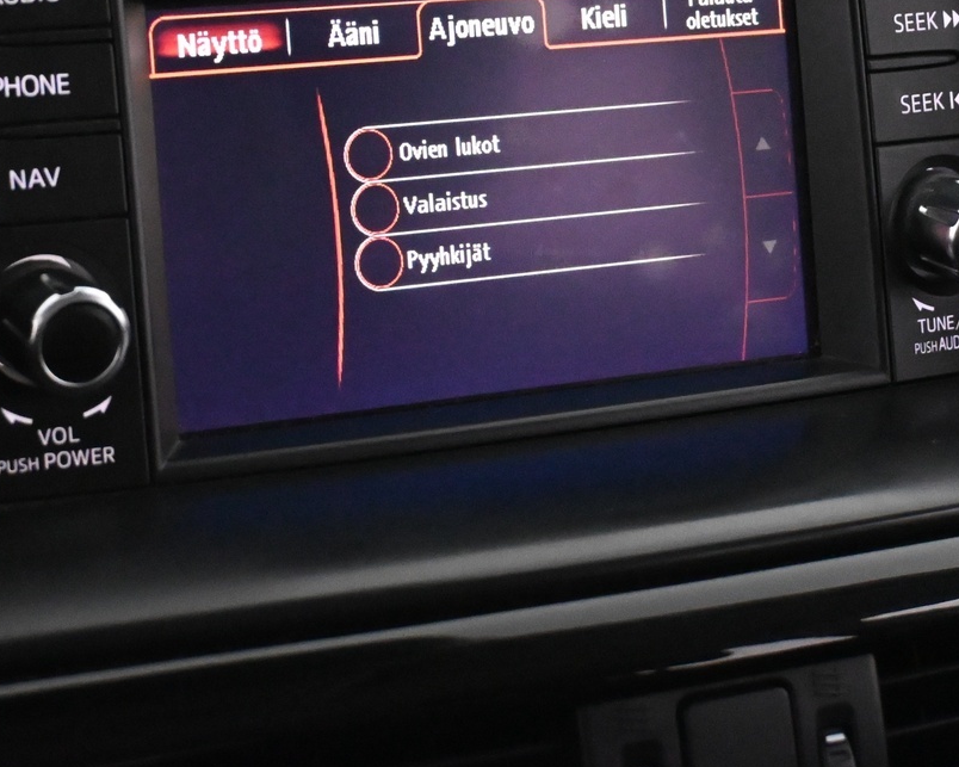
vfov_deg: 14.6
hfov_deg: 18.3
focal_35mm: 105
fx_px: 2978
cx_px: 528
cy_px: 138
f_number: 5.3
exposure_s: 1/60
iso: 7200
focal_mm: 37
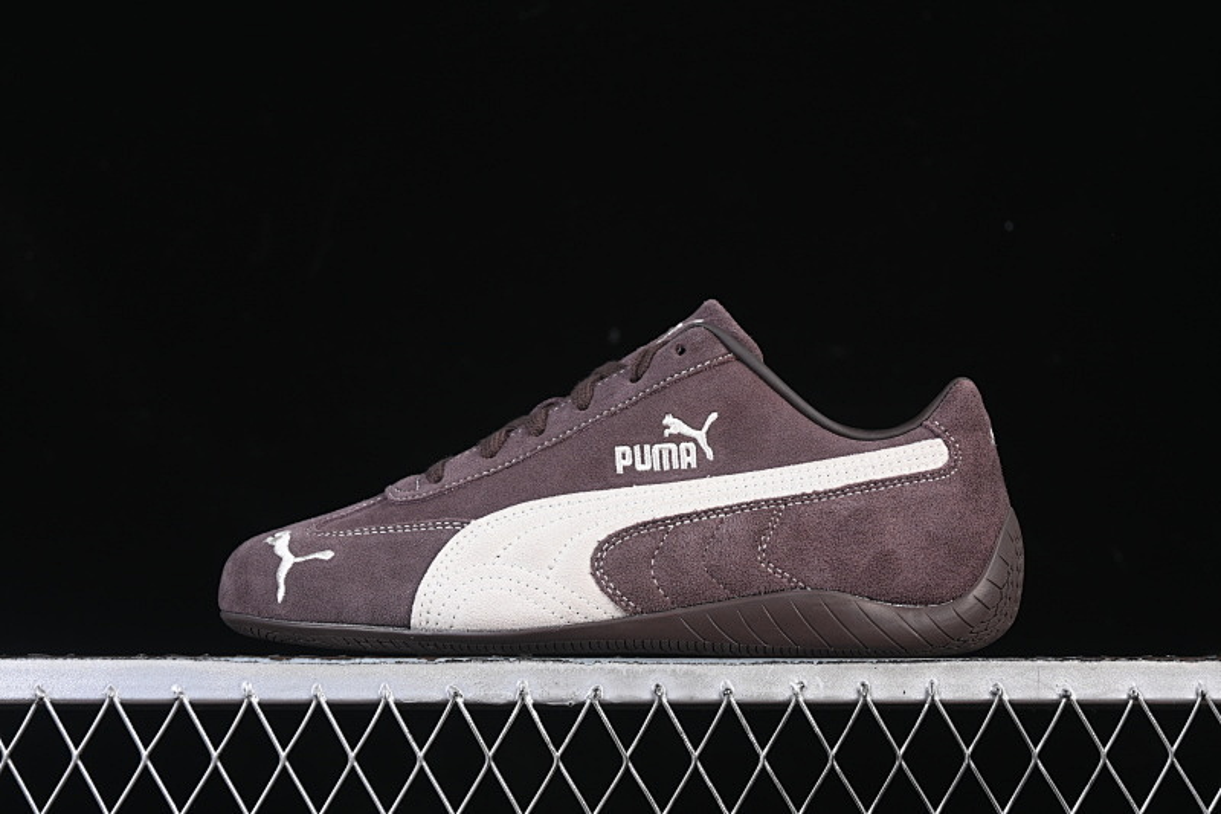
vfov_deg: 18.2
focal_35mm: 75
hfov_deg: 27.0
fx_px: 2543
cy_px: 407
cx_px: 610
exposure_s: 1/60
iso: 160
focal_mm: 50
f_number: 6.3
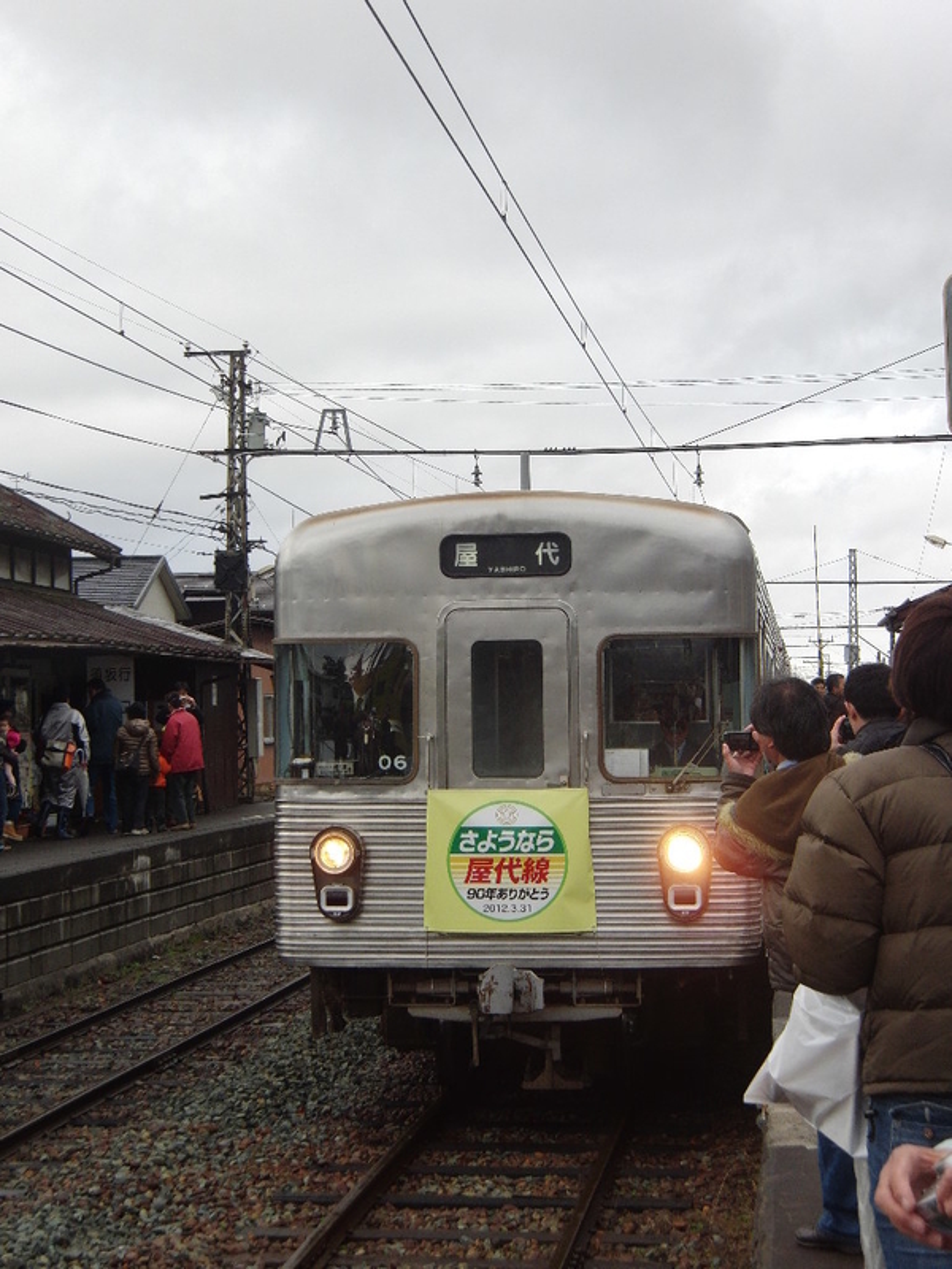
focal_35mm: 66
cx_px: 476
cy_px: 634
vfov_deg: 29.4
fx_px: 2420
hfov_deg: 22.3
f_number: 4.4
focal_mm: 11.6
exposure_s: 1/250
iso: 100
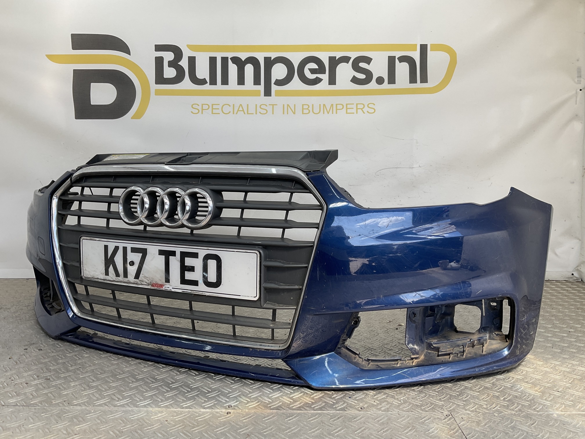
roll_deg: -1.5
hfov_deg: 61.7
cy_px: 220
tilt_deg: -6.3
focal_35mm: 29
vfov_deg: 48.2
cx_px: 292
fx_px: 490
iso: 16
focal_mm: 3
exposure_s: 1/184
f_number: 1.8
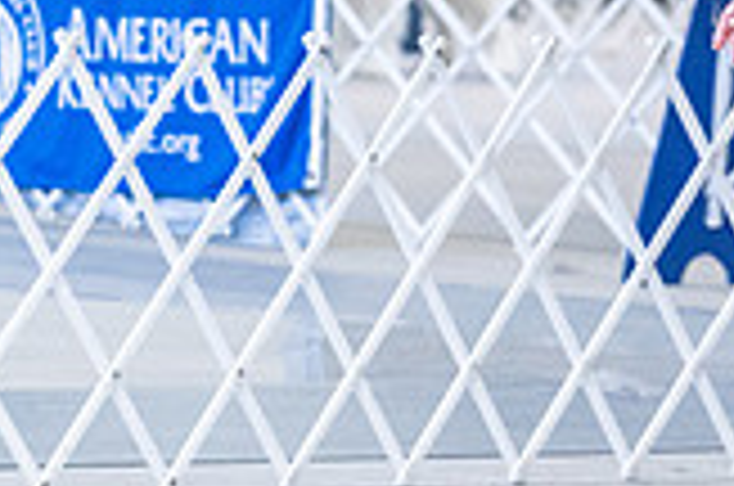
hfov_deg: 4.7
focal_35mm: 439
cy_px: -70
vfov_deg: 3.1
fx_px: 8933
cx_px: 1247
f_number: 4
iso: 6400
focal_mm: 123
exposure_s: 1/320
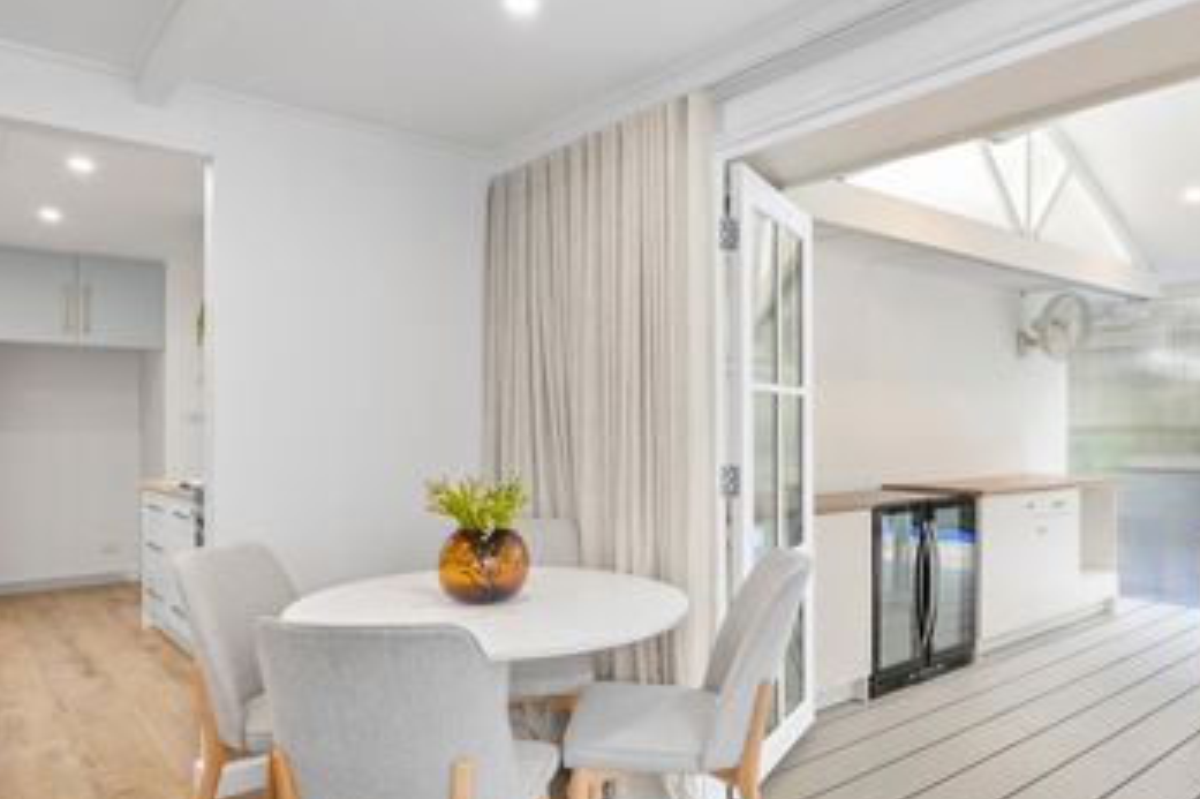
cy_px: 451
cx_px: 643
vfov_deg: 54.9
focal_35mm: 23
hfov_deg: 76.0
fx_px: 766
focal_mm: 17
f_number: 8
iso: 320
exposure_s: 1/4
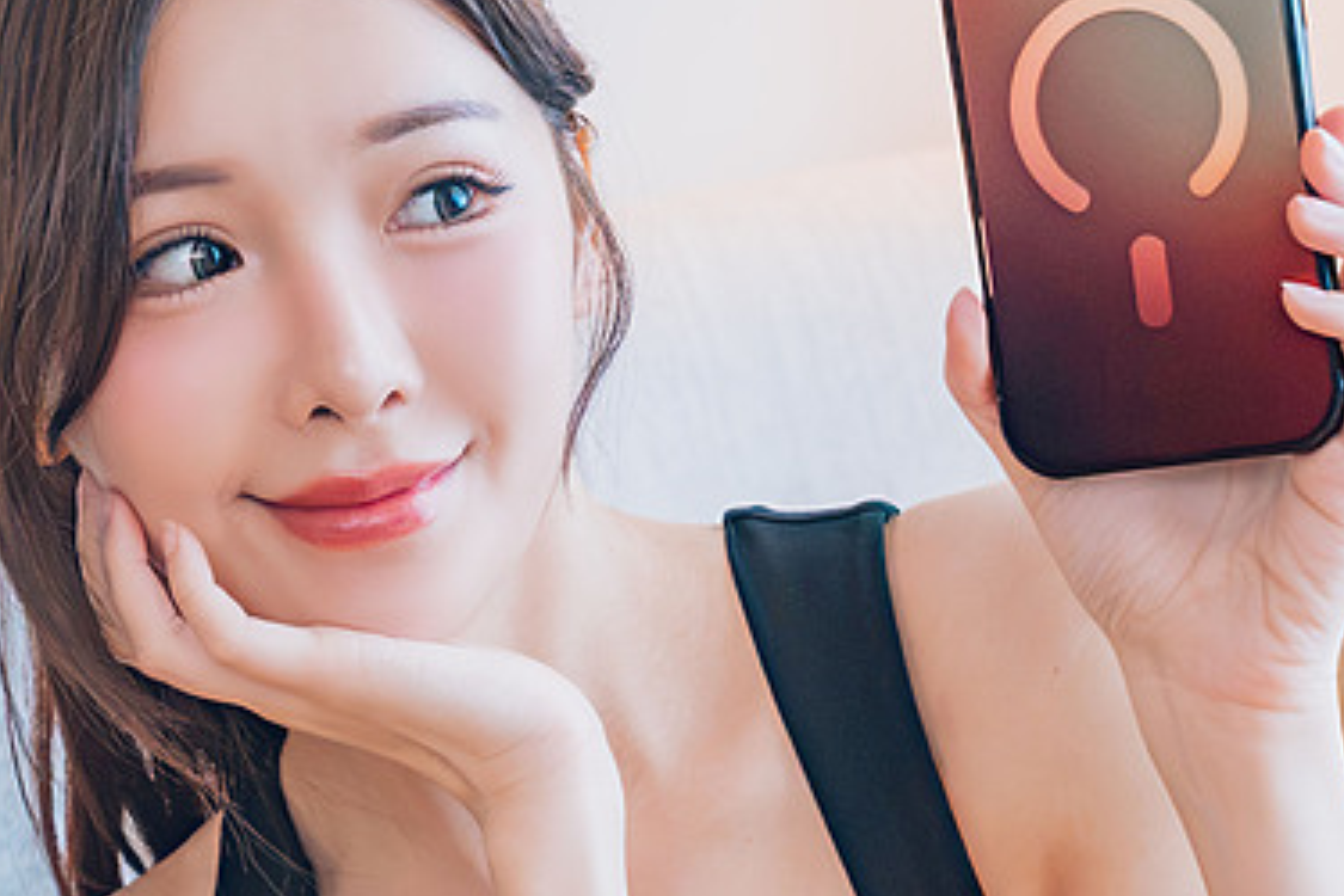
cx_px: 545
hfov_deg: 13.4
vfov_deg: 9.0
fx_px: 5713
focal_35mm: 153
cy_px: 423
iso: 4000
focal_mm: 49
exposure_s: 1/100
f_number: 7.1
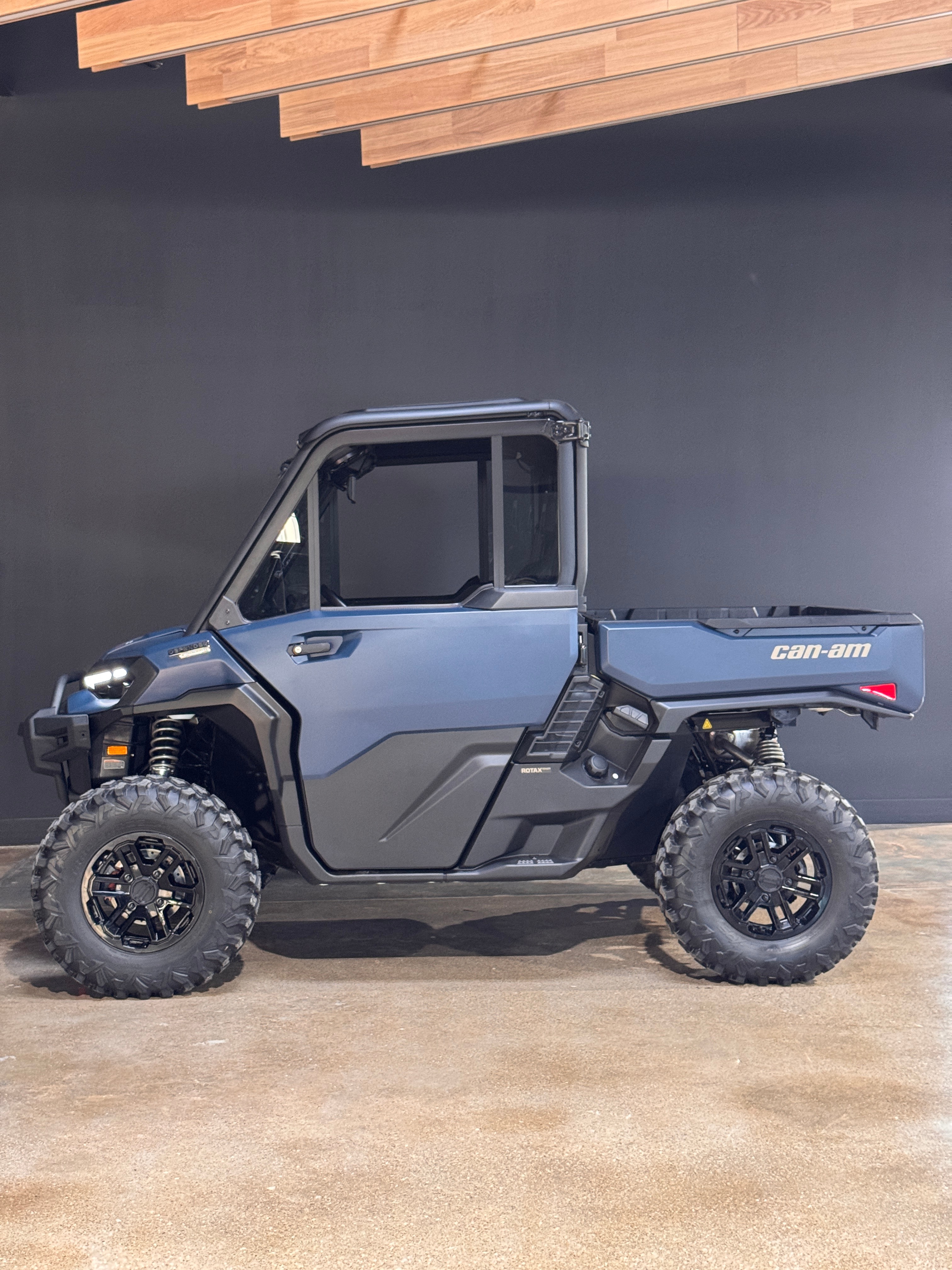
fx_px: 1760
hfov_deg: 30.3
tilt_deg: -3.2
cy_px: 635
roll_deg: +0.3
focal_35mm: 48
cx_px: 476
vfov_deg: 39.7
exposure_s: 1/43
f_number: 1.78
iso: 250
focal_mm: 6.76
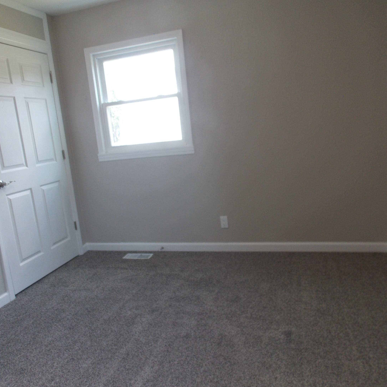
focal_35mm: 28
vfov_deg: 57.3
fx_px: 354
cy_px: 194
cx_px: 182
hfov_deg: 57.3
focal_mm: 4
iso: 80
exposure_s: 1/30
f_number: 3.1
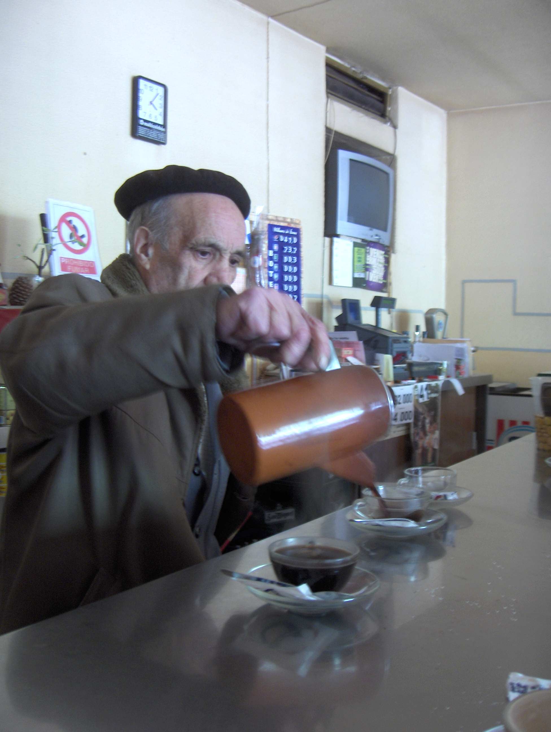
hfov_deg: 36.9
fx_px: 826
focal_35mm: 39
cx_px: 276
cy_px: 366
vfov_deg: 47.8
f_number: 2.8
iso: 100
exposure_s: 1/3.44
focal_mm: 8
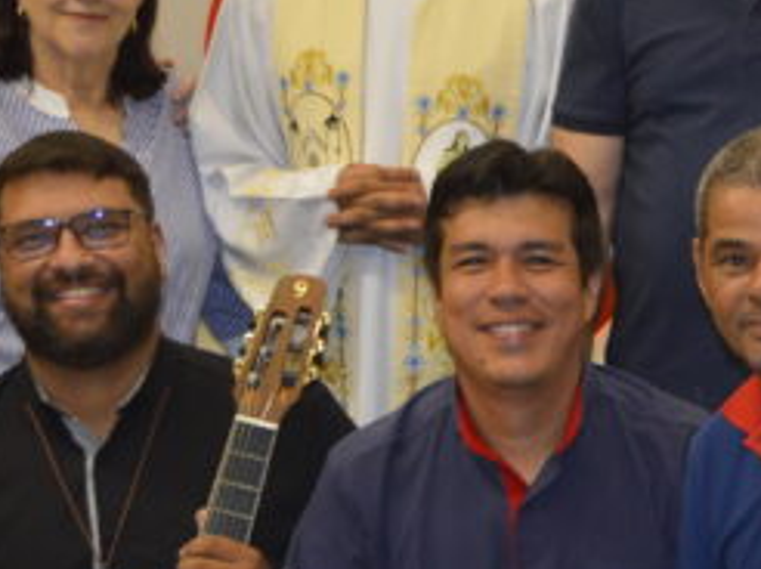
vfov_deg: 12.3
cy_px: 326
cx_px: 922
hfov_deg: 15.8
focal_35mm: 120
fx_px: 2636
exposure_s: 1/60
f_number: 3.8
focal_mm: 20
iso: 450
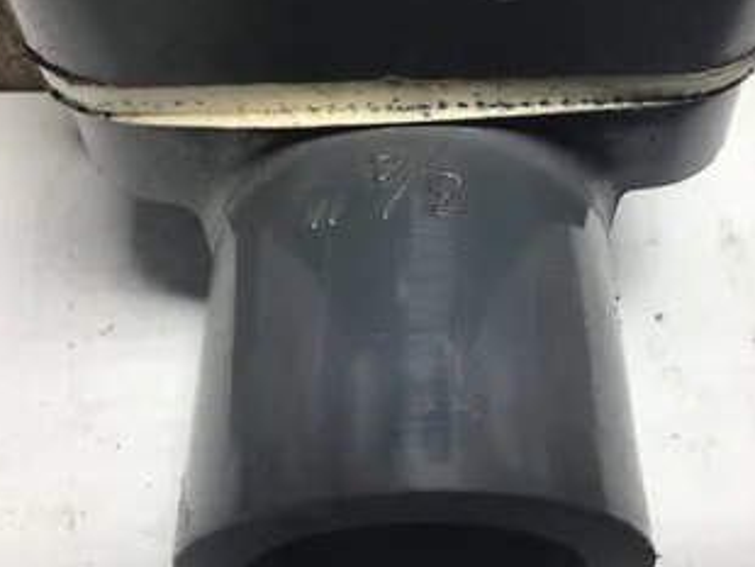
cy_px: 273
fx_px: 873
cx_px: 448
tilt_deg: -57.8
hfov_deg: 46.5
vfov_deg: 36.0
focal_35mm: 40
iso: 40
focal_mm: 3.3
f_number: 2.4
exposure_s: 1/120
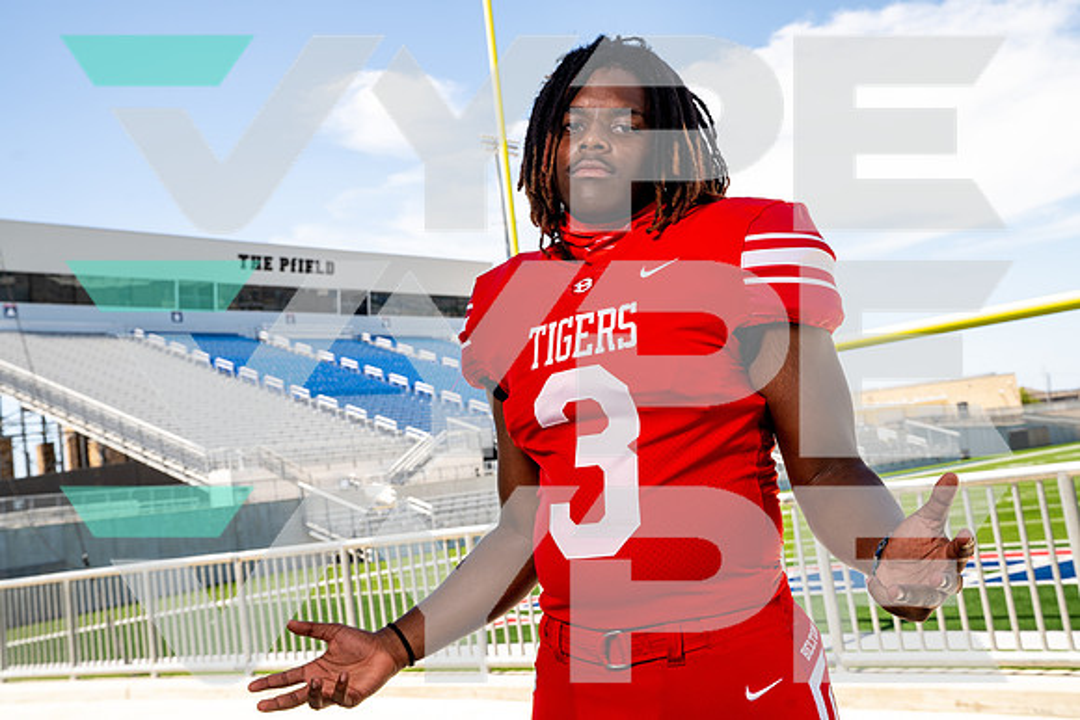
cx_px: 540
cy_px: 360
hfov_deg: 47.4
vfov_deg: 32.6
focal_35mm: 41
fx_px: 1230
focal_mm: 41
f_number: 8
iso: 100
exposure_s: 1/125
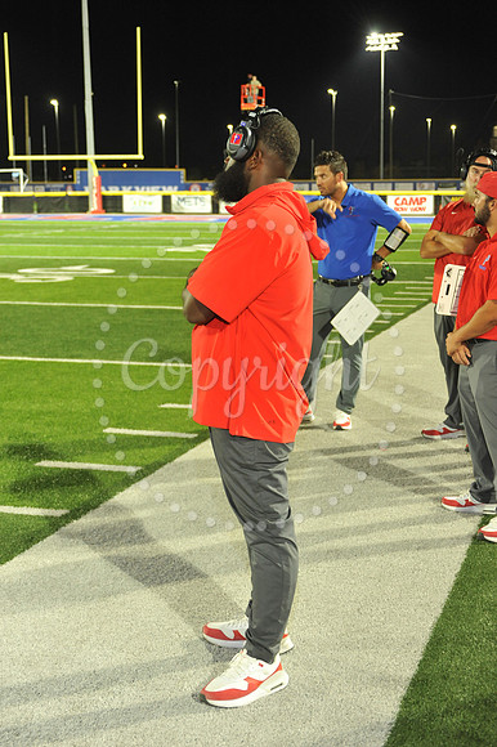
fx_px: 1140
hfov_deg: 24.6
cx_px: 248
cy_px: 374
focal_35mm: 55
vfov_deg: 36.3
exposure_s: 1/60
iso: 2000
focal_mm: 55
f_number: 5.6
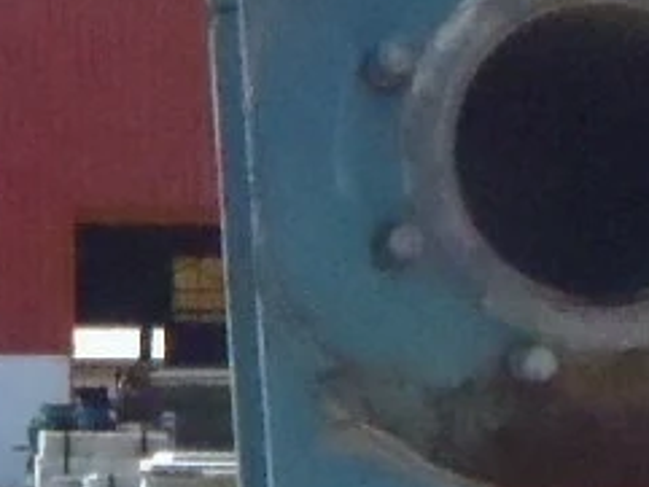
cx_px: 390
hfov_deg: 10.6
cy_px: 969
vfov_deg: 7.7
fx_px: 3489
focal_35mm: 186
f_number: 10
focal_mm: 5
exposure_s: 1/800
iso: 800
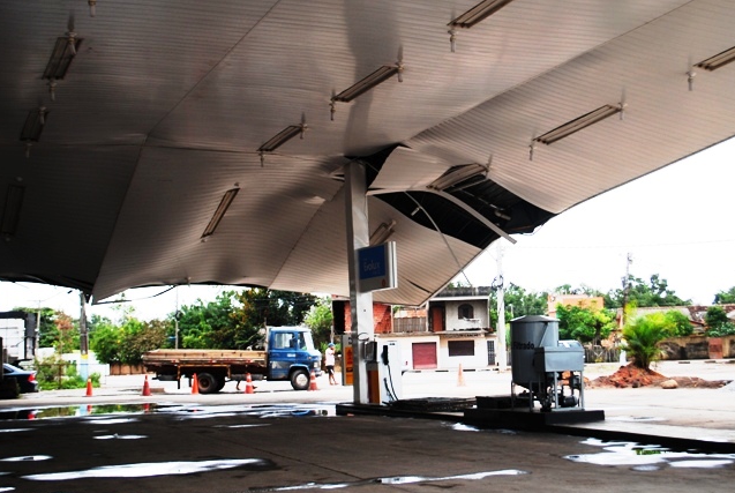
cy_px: 197
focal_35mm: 49
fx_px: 1002
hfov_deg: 40.3
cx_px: 392
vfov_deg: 27.6
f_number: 4.2
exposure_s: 1/125
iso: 100
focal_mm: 26
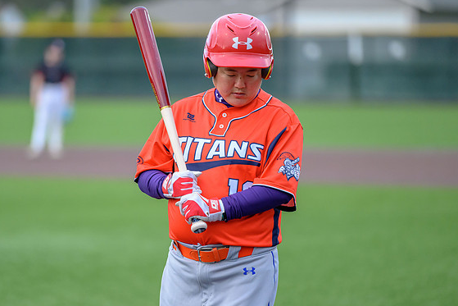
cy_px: 146
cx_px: 209
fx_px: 3283
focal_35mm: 258
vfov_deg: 5.3
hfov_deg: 8.0
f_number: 3.2
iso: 2500
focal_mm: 200
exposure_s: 1/2000
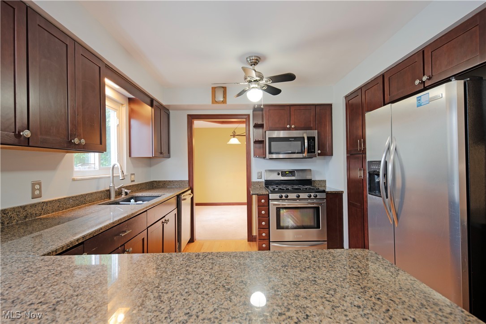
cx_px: 243
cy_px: 162
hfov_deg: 93.3
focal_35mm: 17
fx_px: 230
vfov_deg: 70.5
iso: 400
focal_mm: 17
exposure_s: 1/4
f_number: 5.6
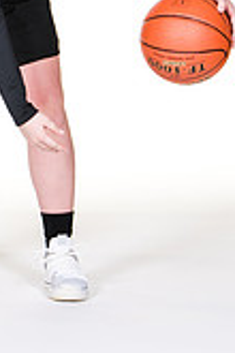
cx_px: -26
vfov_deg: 6.4
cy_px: 71
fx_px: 3133
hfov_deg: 4.3
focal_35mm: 320
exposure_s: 1/160
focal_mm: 78
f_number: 6.3
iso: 200
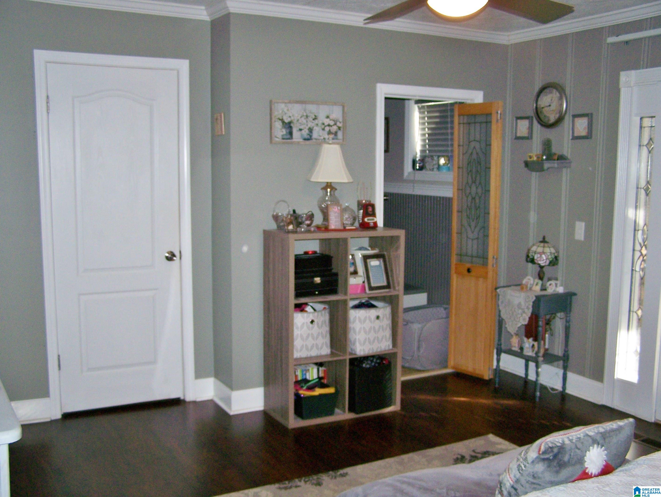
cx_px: 330
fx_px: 726
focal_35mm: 38
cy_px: 248
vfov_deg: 37.8
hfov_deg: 48.9
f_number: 2.8
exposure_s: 1/60
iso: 160
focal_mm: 6.3
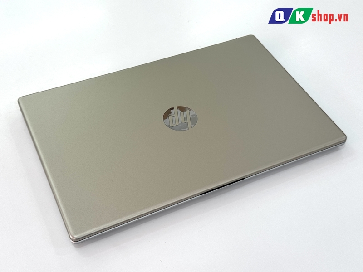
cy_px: 136
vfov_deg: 30.3
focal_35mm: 48
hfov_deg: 39.7
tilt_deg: -48.2
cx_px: 182
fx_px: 503
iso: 50
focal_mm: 6.76
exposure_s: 1/178
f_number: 1.78
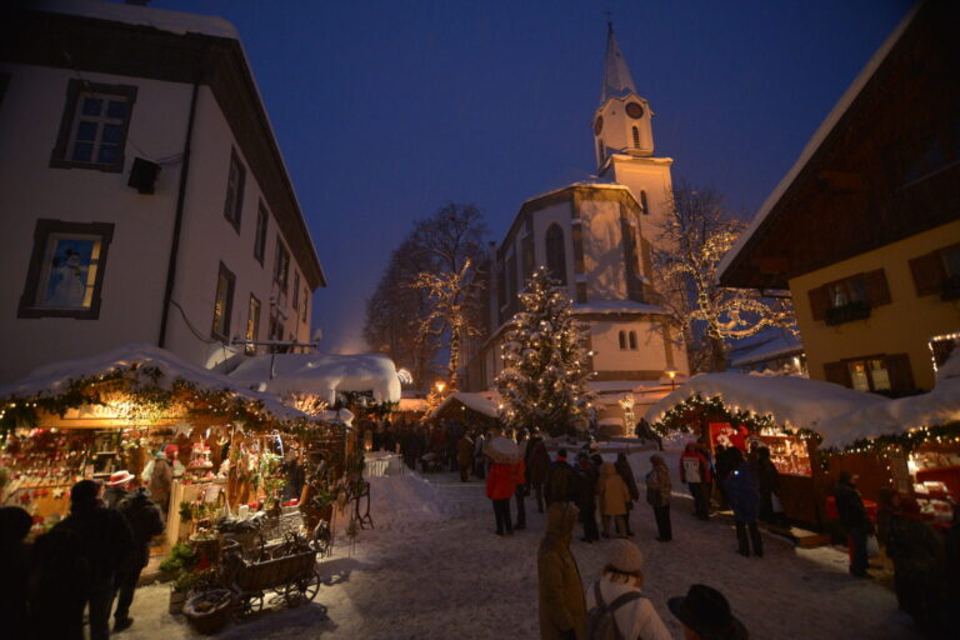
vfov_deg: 73.7
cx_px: 480
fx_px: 427
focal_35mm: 16
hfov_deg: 96.7
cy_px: 320
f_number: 4
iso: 1600
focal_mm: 16
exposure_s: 1/30
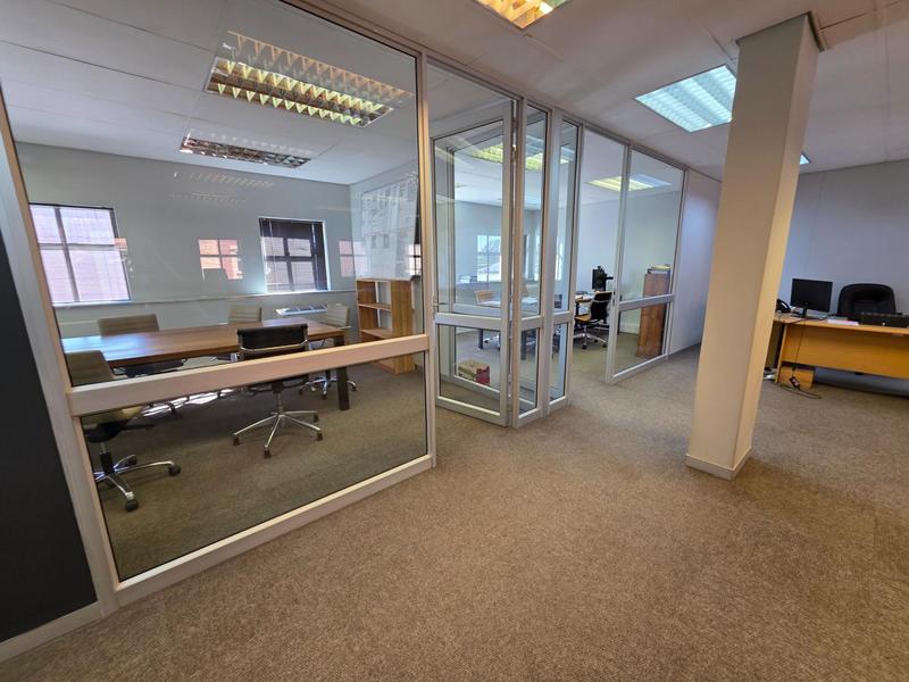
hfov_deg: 106.2
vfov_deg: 89.9
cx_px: 454
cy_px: 341
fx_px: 341
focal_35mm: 13
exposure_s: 1/100
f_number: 1.9
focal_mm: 2.2
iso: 125
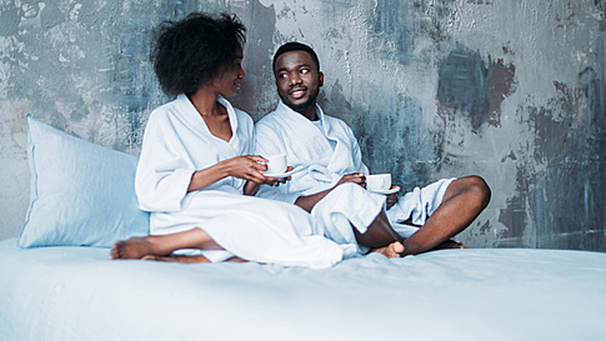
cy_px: 137
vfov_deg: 22.2
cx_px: 301
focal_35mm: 54
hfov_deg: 38.5
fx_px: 868
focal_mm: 50
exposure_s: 1/160
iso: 500
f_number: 1.8
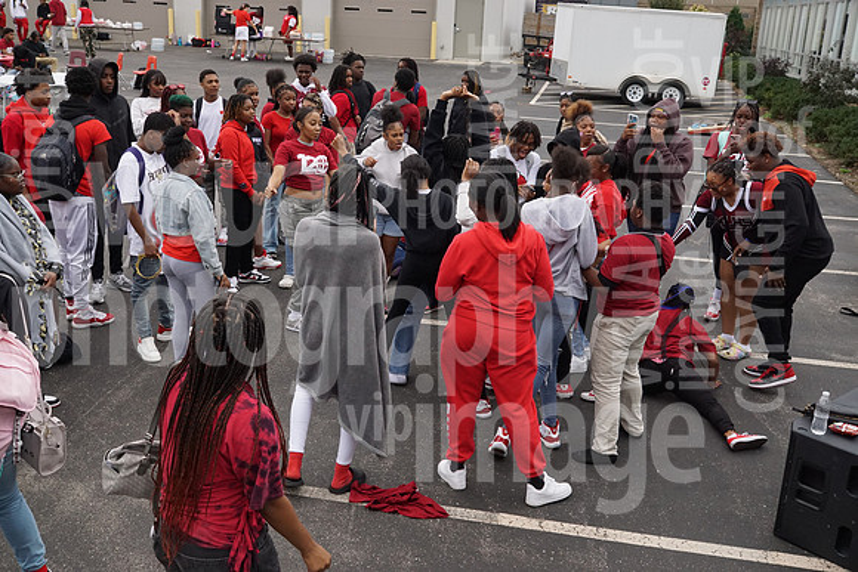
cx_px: 429
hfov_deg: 53.1
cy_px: 286
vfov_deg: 36.9
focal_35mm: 36
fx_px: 858
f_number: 8
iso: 1000
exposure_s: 1/400
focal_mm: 24
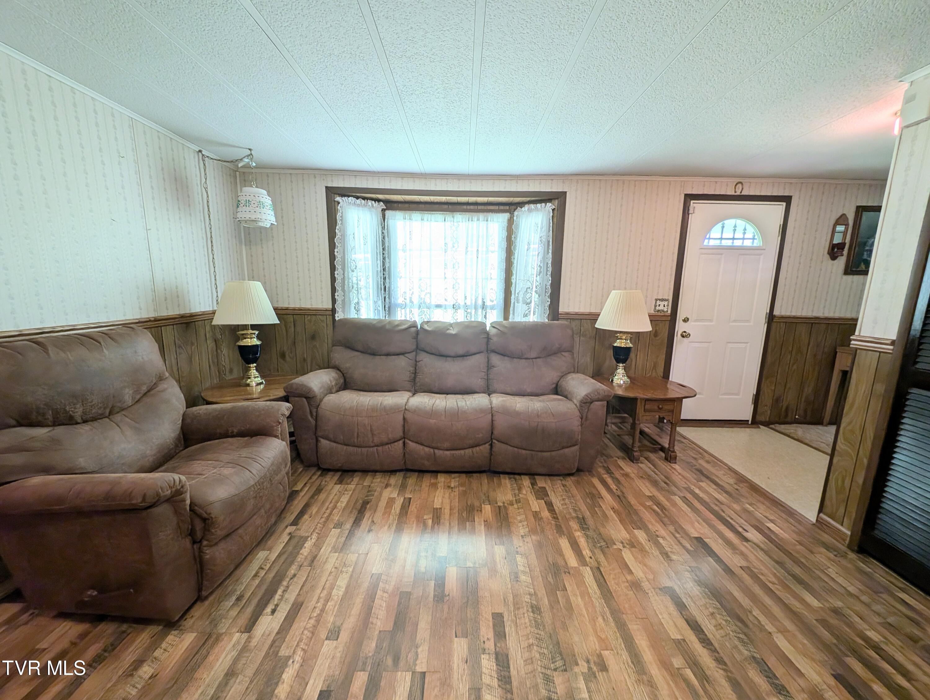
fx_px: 323
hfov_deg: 110.5
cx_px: 465
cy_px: 350
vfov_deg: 94.6
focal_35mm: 12
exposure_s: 1/40
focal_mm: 2.23
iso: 63
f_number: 1.95
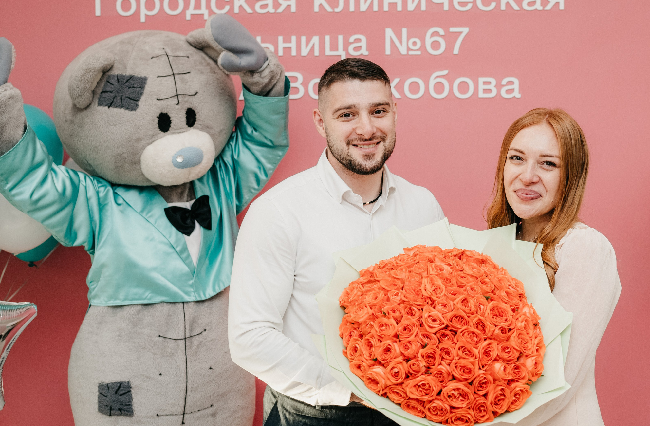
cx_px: 402
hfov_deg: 41.0
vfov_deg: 27.8
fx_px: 862
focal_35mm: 48
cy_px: 224
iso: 640
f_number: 4
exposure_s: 1/160
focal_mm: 35
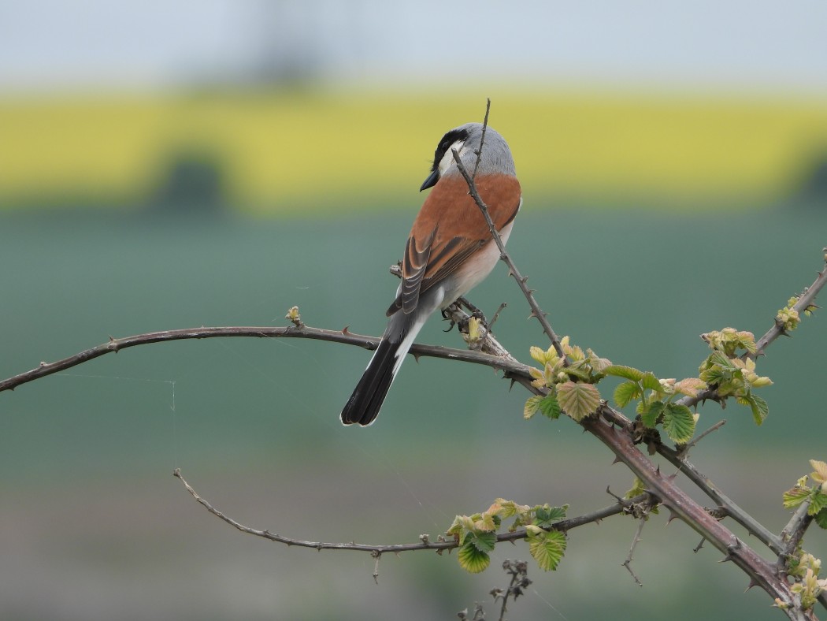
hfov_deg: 2.3
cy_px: 310
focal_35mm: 860
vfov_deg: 1.7
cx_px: 414
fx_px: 20551
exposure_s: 1/500
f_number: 5.6
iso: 110
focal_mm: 155
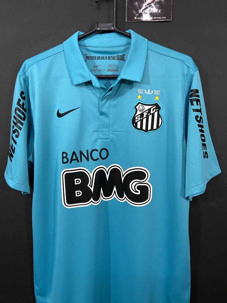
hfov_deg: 53.1
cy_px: 152
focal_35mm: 26
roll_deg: +0.0
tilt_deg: -8.8
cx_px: 114
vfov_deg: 67.3
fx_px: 227
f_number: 1.8
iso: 125
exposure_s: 1/60
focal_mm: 4.25
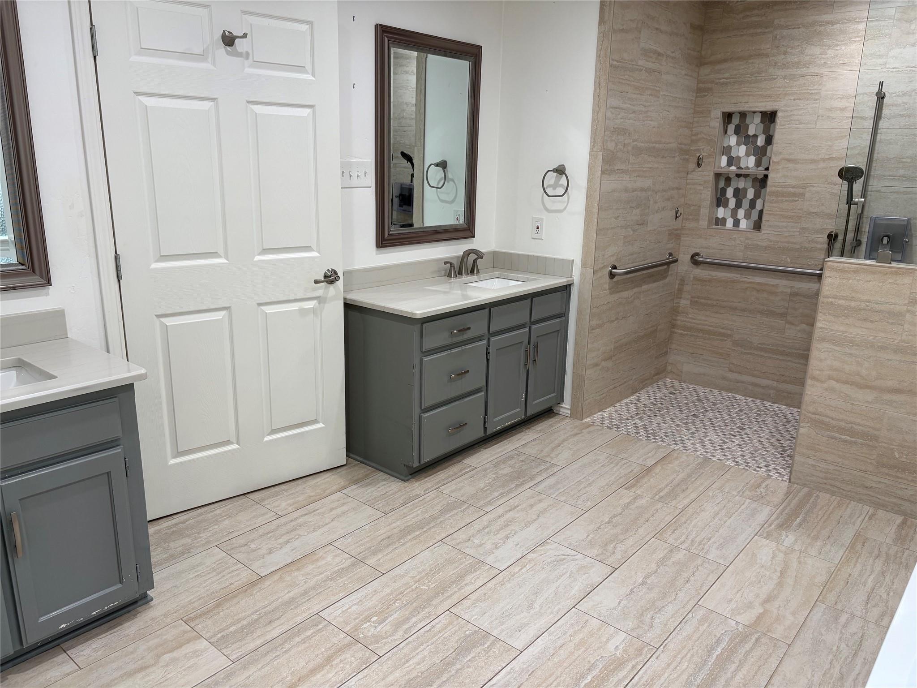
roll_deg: -0.9
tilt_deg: -14.6
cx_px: 458
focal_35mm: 26
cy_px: 344
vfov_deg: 53.1
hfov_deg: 67.3
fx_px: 689
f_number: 1.6
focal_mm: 5.96
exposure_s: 1/120
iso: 100
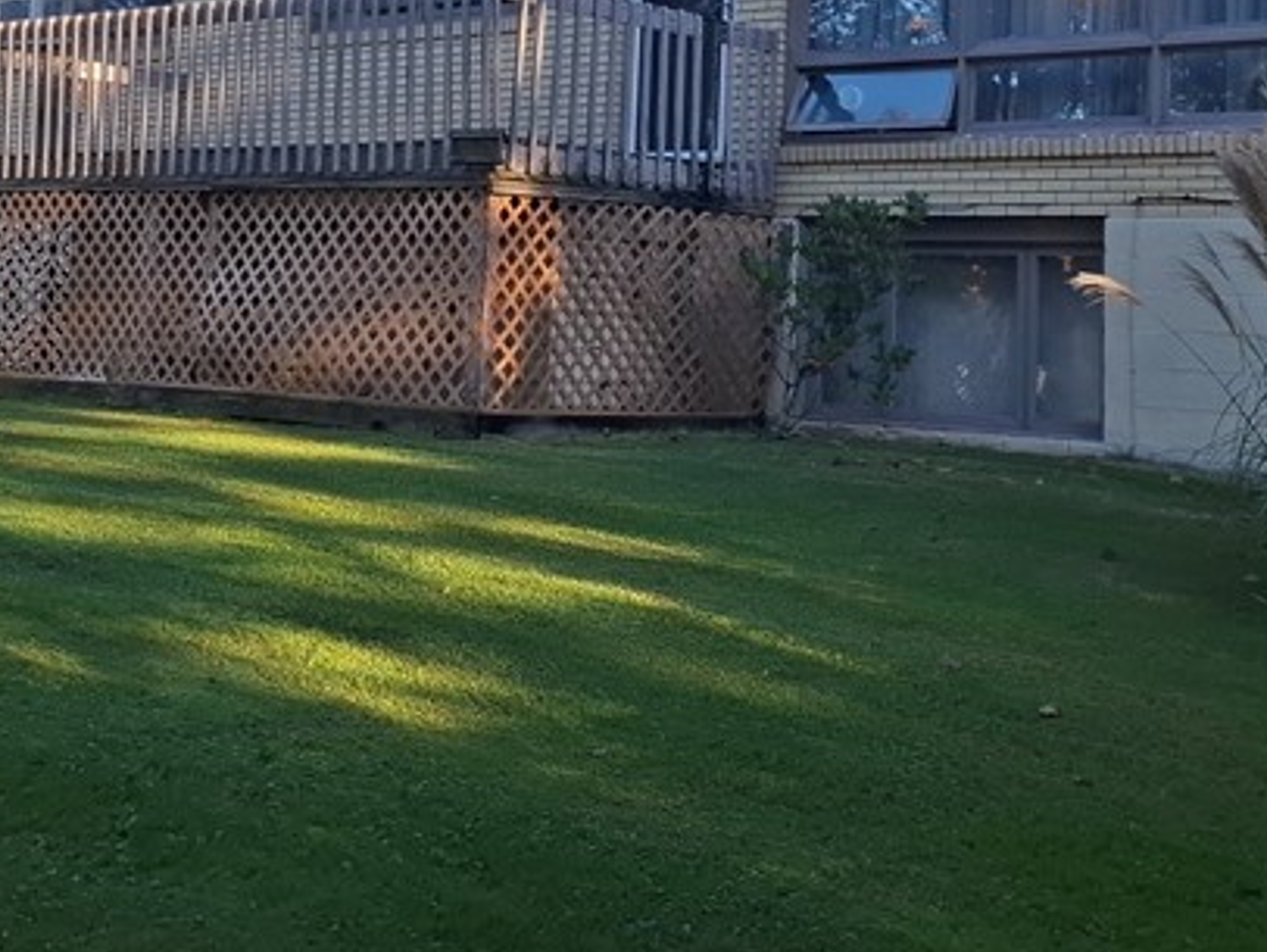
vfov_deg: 24.6
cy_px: 109
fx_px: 2124
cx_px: 662
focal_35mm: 58
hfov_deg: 33.2
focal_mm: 5.54
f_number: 1.8
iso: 50
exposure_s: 1/473
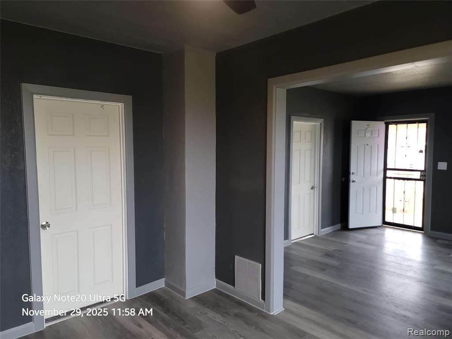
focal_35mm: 25
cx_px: 226
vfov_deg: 54.9
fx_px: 326
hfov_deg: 69.4
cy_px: 170
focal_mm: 7
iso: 320
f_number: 1.8
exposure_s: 1/60
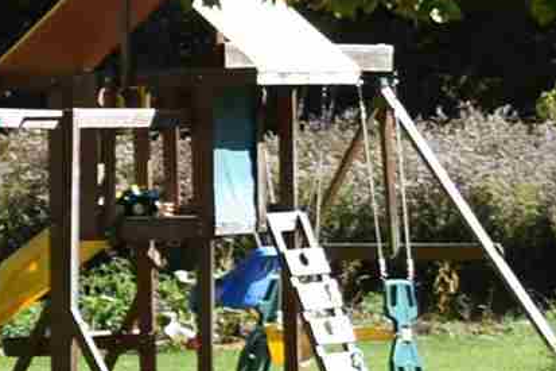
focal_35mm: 357
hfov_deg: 5.3
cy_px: 681
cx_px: -1327
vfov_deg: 3.8
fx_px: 5511
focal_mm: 32
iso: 160
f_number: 8
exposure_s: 1/250
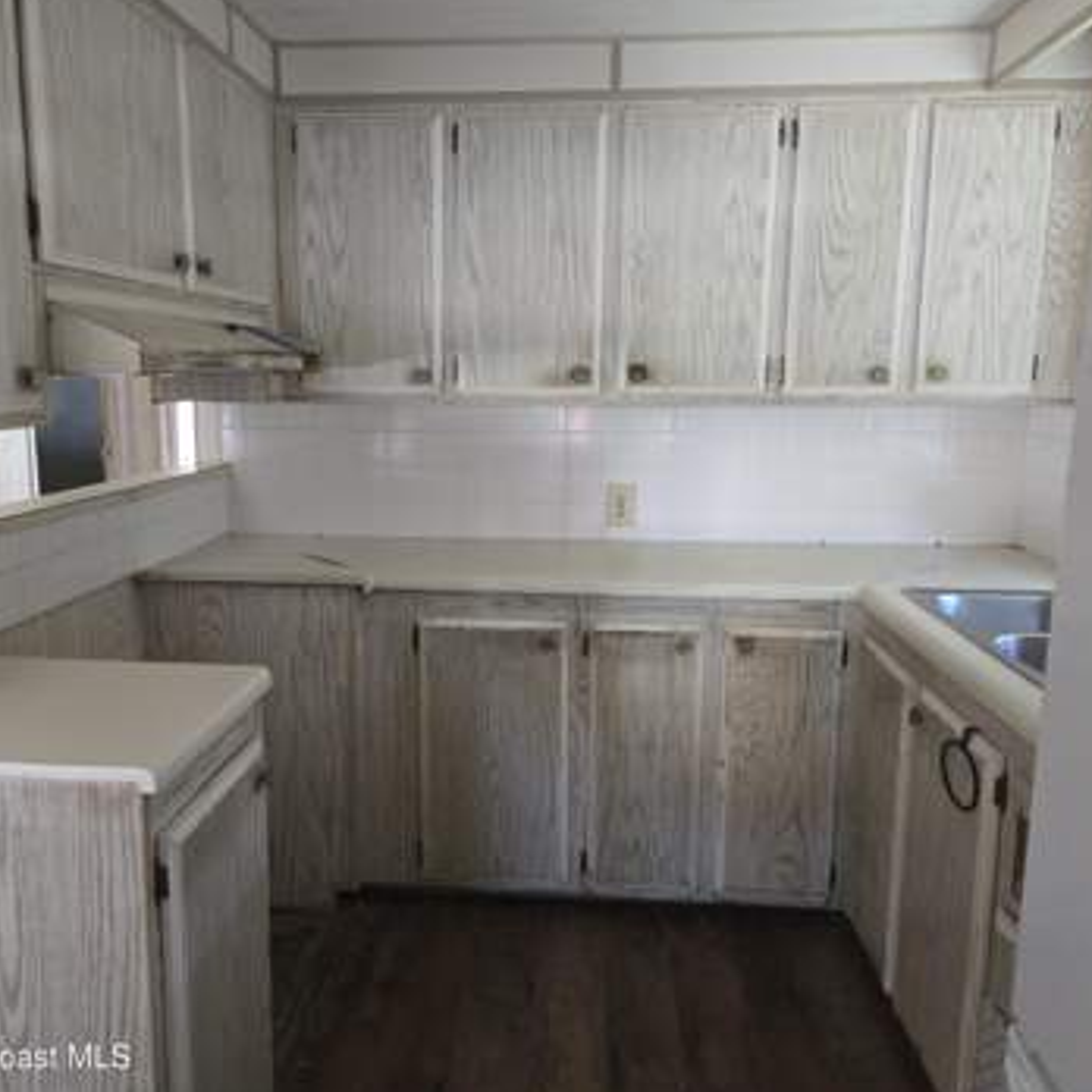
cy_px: 541
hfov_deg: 57.3
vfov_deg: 57.3
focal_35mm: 28
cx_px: 524
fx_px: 999
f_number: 1.8
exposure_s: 1/60
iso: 640
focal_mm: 5.4
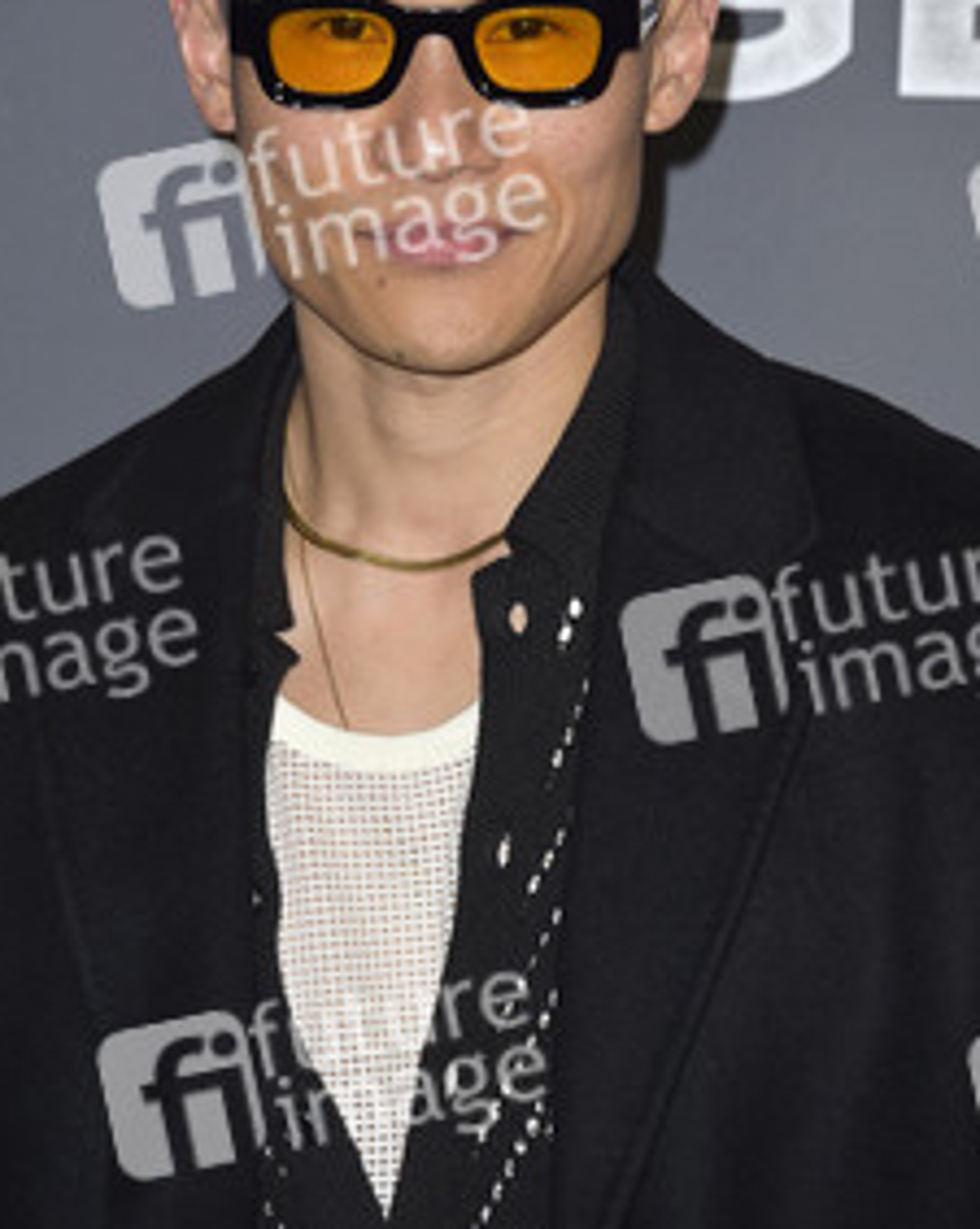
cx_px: 451
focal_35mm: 240
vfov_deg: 8.1
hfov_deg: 6.4
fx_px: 8715
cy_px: 423
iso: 400
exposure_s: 1/250
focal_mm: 180
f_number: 6.3
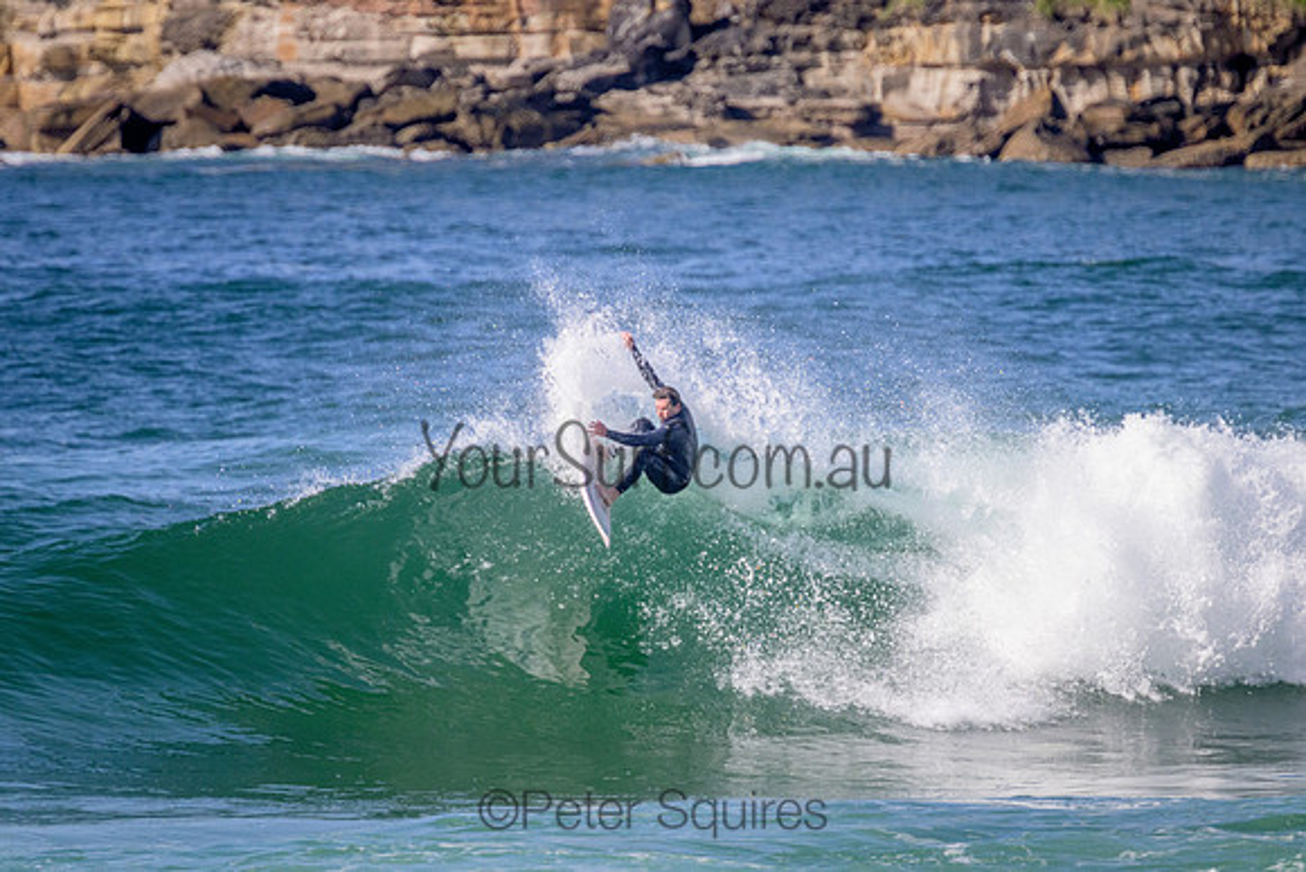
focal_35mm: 800
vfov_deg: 1.7
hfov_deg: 2.6
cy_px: 436
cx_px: 653
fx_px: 29028
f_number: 11
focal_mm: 800
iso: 1800
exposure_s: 1/2000
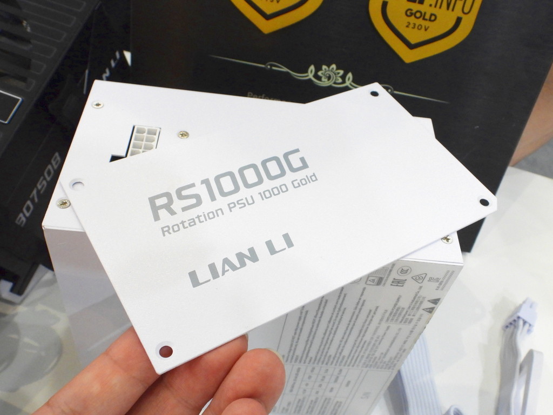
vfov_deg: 44.2
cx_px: 276
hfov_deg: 56.8
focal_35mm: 32
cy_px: 208
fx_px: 511
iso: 800
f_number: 4
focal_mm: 5.8
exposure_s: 1/160
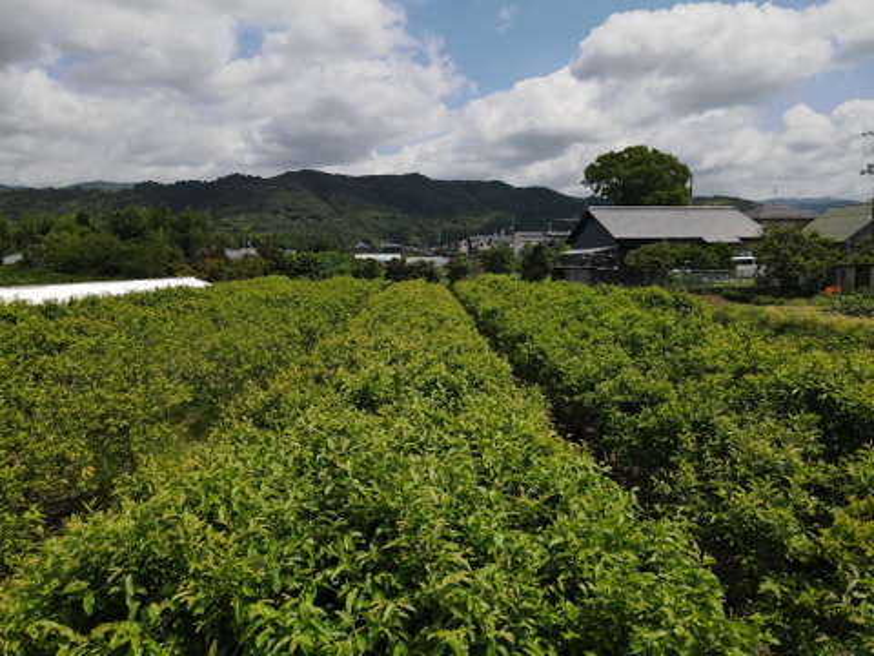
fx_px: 606
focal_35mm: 24
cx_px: 437
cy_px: 328
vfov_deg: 56.8
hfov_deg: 71.6
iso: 100
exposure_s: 1/1250
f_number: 2.8
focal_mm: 4.5
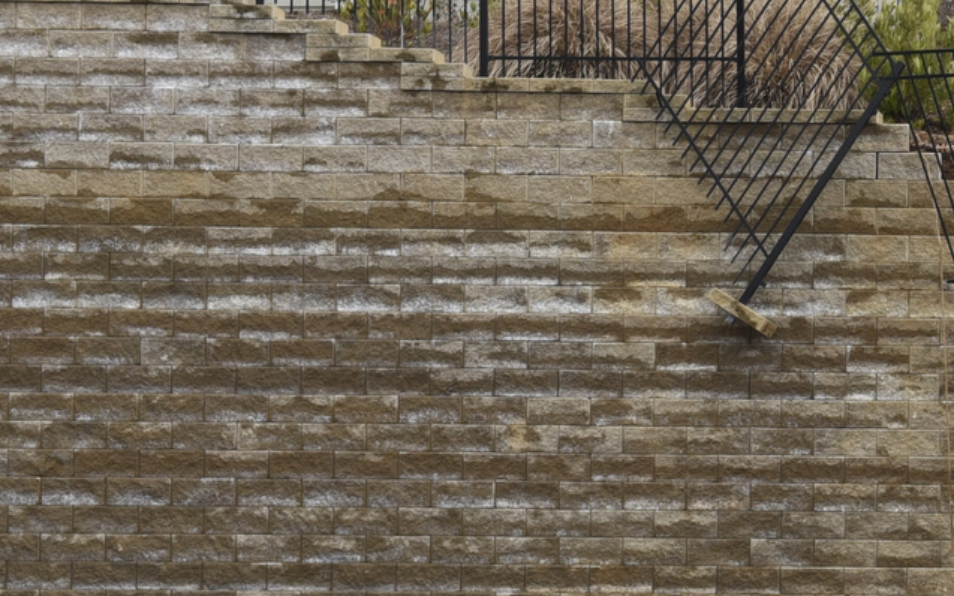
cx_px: 1707
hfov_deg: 10.3
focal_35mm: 192
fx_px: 4991
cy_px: 554
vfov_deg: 6.8
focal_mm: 50
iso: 200
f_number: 8
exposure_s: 1/125
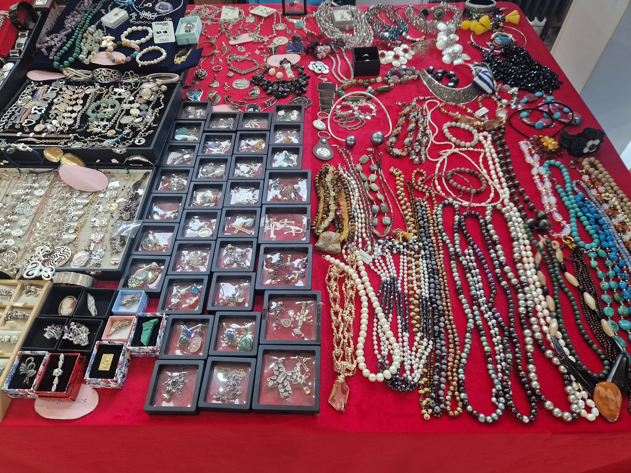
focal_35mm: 23
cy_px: 236
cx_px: 316
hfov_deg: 73.9
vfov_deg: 58.9
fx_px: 419
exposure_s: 1/100
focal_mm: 5.4
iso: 125
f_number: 1.8
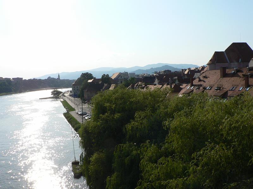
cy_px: 94
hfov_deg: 51.4
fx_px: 263
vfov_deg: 39.7
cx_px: 126
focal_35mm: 36
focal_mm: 6
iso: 80
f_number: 5.6
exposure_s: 1/800
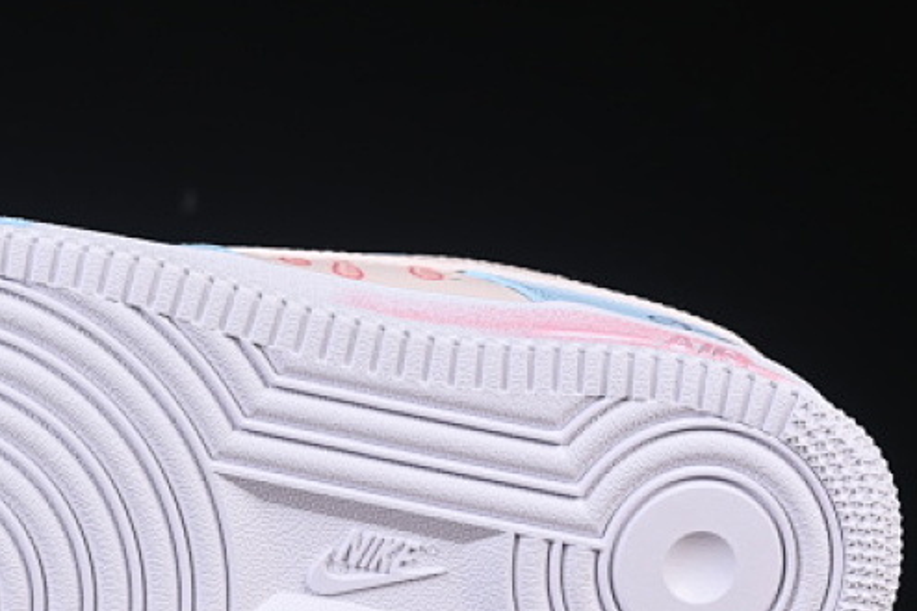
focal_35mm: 164
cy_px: 334
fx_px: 4176
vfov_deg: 8.4
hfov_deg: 12.5
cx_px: 169
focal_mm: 50
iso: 160
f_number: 8
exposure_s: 1/80
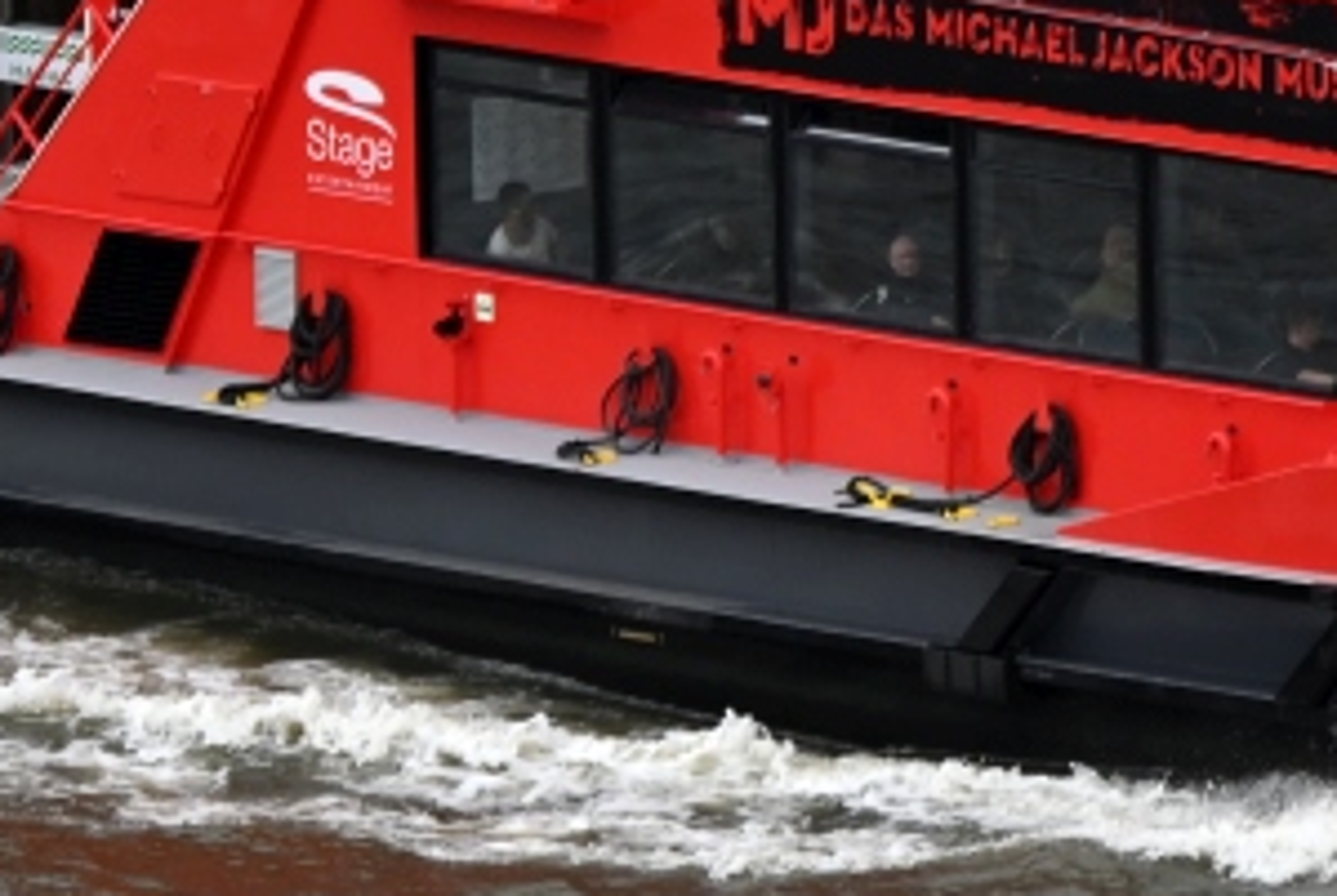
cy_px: -123
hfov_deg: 2.5
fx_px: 30461
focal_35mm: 819
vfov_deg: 1.7
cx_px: 1074
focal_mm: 240
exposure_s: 1/1250
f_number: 5.3
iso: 400
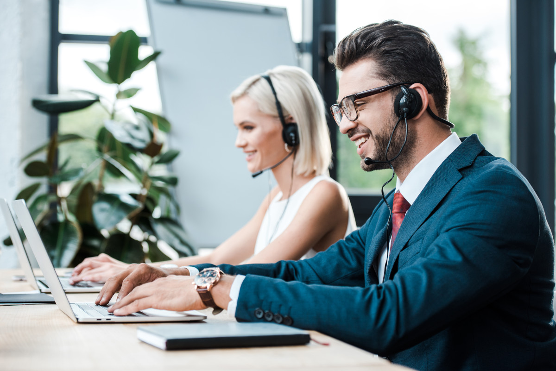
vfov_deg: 17.5
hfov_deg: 26.0
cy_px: 186
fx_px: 1205
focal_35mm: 78
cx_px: 278
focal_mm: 78
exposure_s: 1/250
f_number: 3.5
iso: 160
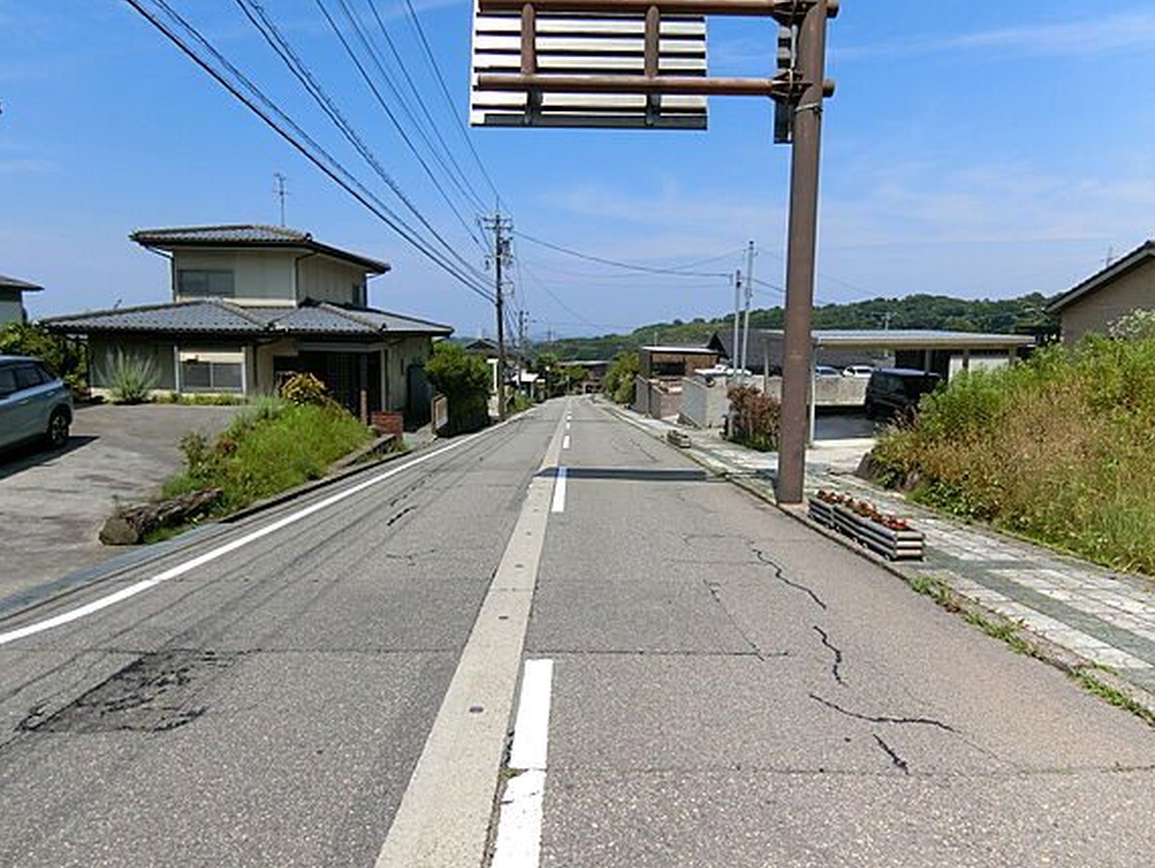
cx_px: 571
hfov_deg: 81.7
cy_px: 422
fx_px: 668
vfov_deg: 66.0
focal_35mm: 20
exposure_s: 1/1000
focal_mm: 4.06
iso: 160
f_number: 6.9
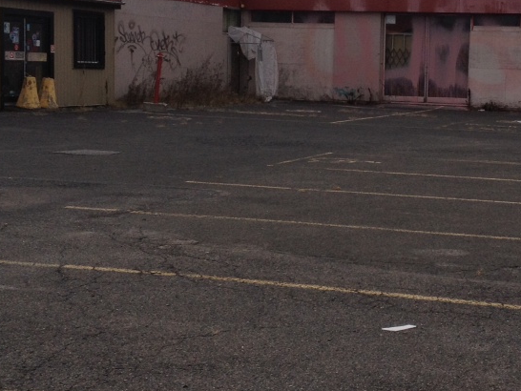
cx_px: 402
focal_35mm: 82
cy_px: 138
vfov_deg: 18.0
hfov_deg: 23.5
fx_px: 1235
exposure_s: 1/1200
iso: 50
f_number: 2.4
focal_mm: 4.28
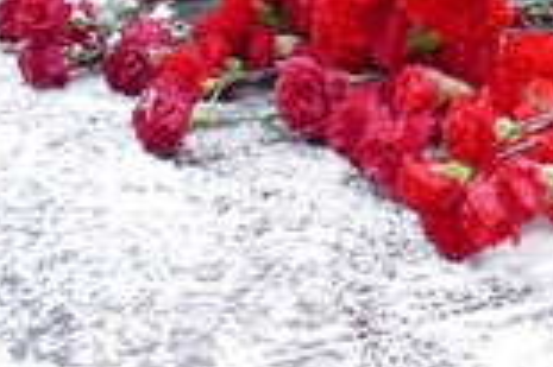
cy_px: -367
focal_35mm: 194
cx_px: 717
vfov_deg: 6.8
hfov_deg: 10.4
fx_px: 2977
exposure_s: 1/125
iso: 125
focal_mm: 14.5
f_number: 3.1
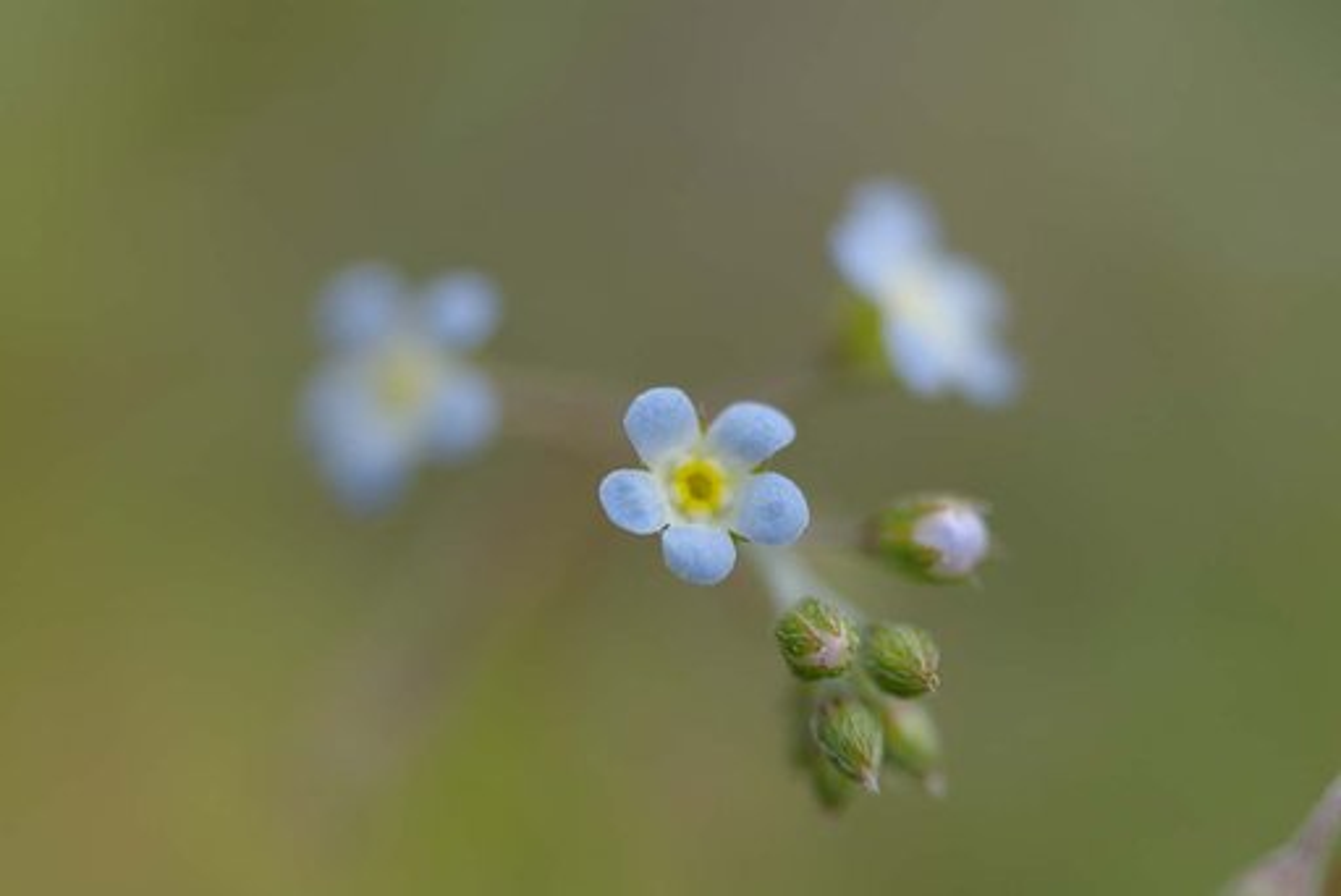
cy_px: 448
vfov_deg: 18.2
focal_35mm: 75
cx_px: 670
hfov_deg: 27.0
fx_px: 2795
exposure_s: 1/125
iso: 200
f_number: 4
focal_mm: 50
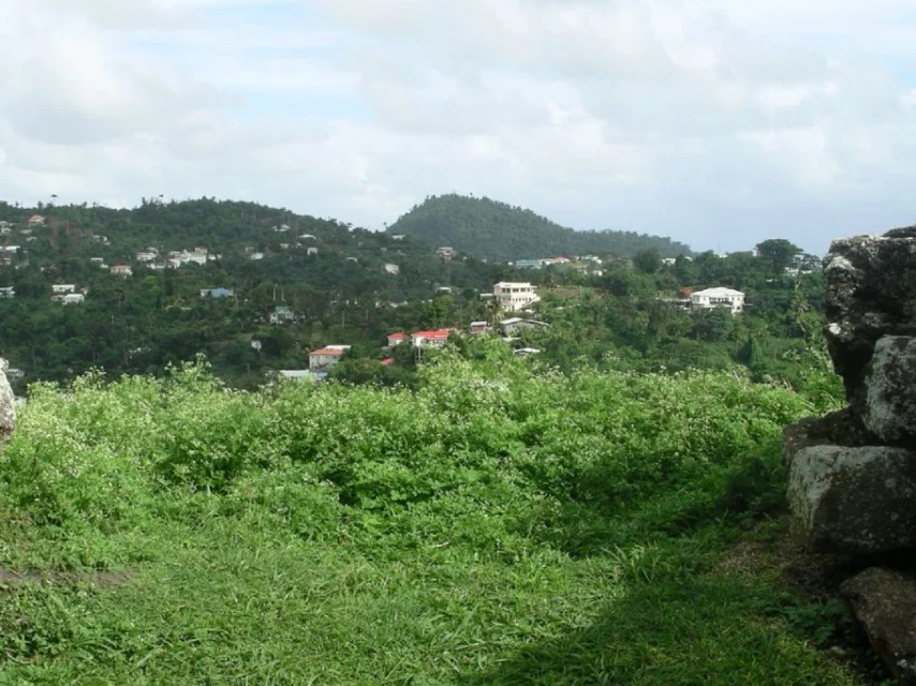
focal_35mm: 52
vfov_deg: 28.0
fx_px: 1376
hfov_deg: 36.7
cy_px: 339
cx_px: 387
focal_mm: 7.8
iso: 64
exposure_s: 1/160
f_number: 7.9
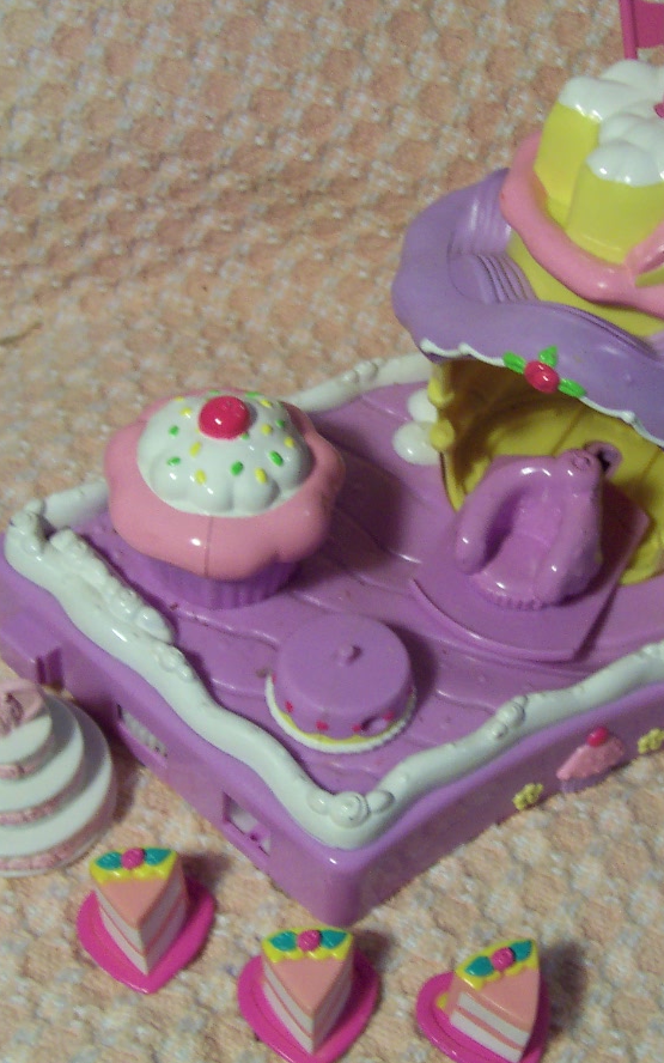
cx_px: 446
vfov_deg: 38.2
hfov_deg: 24.3
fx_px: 1535
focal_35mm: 53
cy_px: 537
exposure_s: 1/45
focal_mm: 5.6
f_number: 2.8
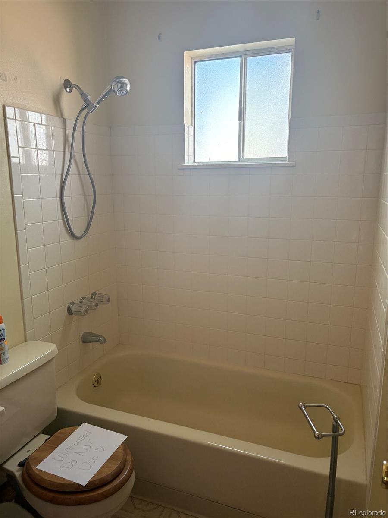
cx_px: 194
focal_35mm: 26
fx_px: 389
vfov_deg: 67.3
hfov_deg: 53.1
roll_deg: +0.6
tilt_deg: -11.1
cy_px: 259
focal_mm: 5.96
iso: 200
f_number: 1.6
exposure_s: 1/60
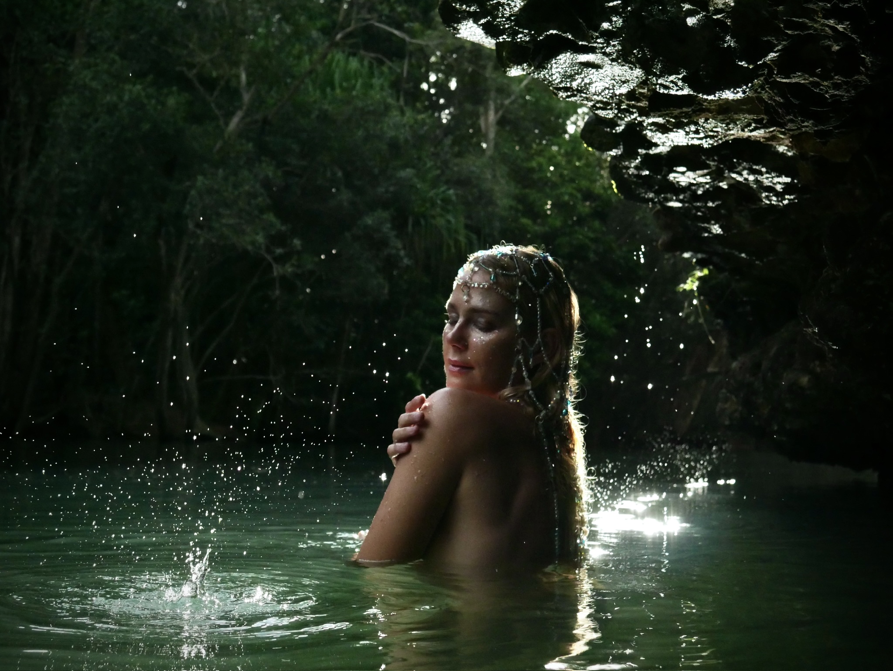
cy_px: 336
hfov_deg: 41.2
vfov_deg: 31.5
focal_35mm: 46
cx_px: 446
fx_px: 1187
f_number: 5.1
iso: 3200
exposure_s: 1/4000
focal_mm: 23
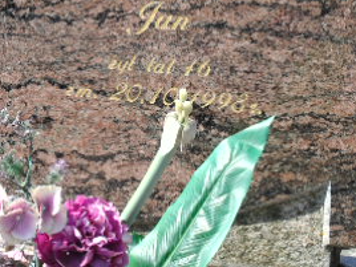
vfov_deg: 13.5
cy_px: 118
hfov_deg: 17.9
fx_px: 1131
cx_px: 183
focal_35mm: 110
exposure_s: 1/400
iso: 80
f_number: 4.1
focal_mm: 8.2
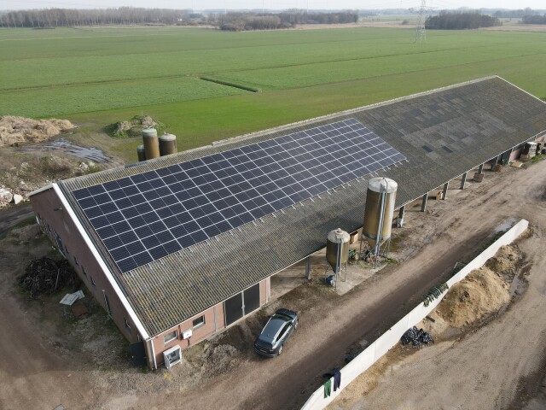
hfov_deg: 71.6
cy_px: 205
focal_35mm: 24
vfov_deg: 56.8
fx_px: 379
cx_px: 273
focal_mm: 4.5
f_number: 2.8
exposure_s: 1/200
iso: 100
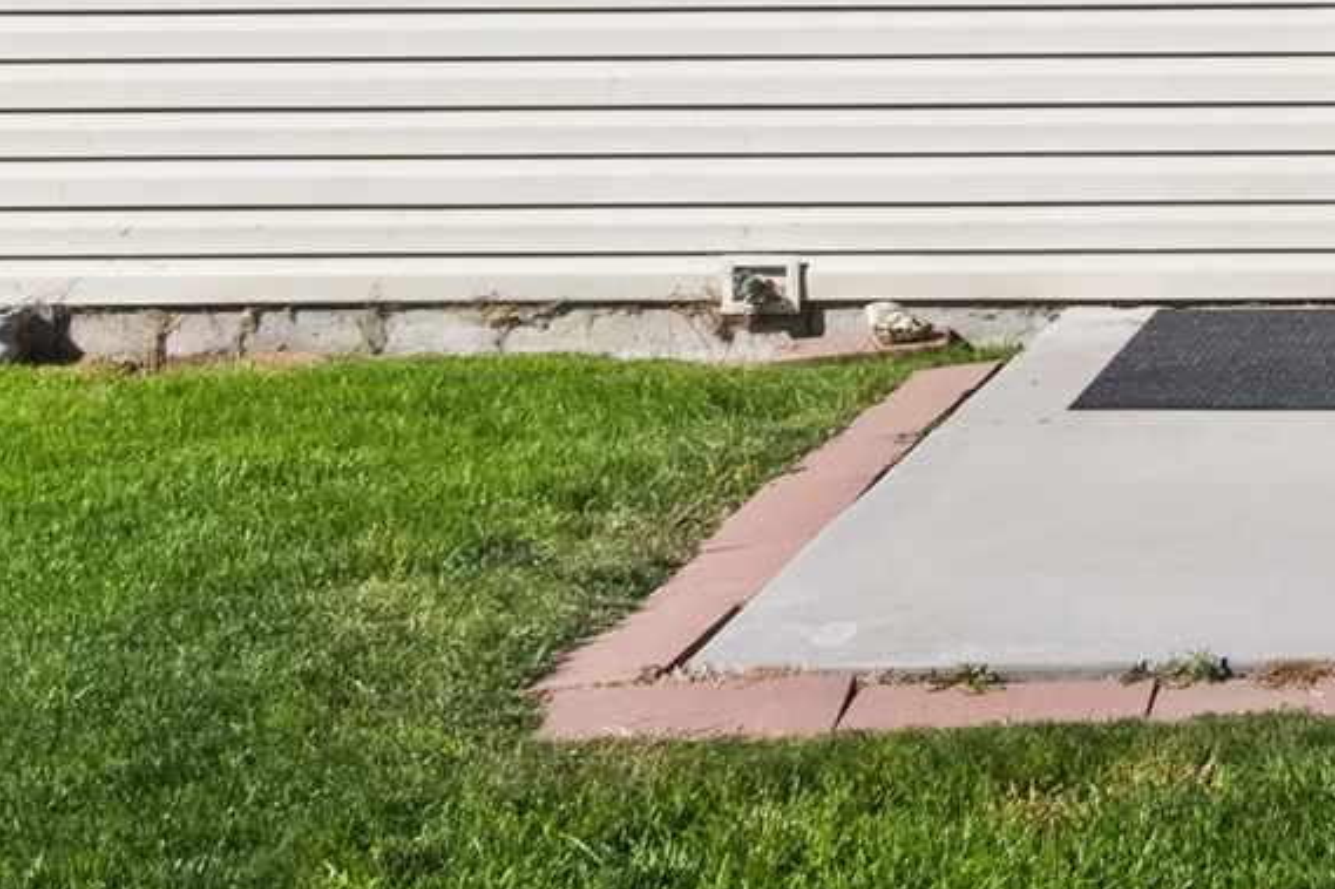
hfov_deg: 22.8
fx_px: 3003
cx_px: 1645
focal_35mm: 81
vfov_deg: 16.2
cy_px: -174
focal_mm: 10
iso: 320
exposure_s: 1/100
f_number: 11
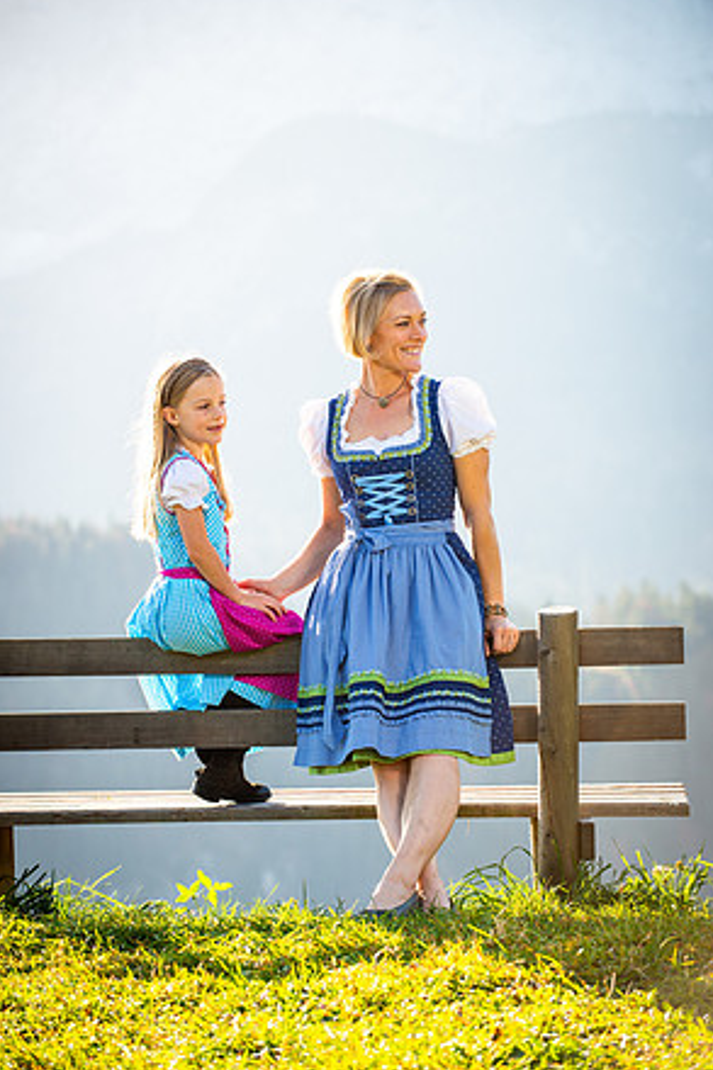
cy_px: 530
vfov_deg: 15.4
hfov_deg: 10.3
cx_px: 355
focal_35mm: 133
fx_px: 3954
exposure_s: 1/250
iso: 100
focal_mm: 130
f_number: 6.3
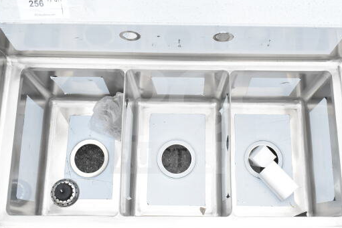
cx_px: 185
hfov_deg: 45.4
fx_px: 409
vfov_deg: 31.2
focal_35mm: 43
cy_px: 121
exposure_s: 1/250
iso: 1600
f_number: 8
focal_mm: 24
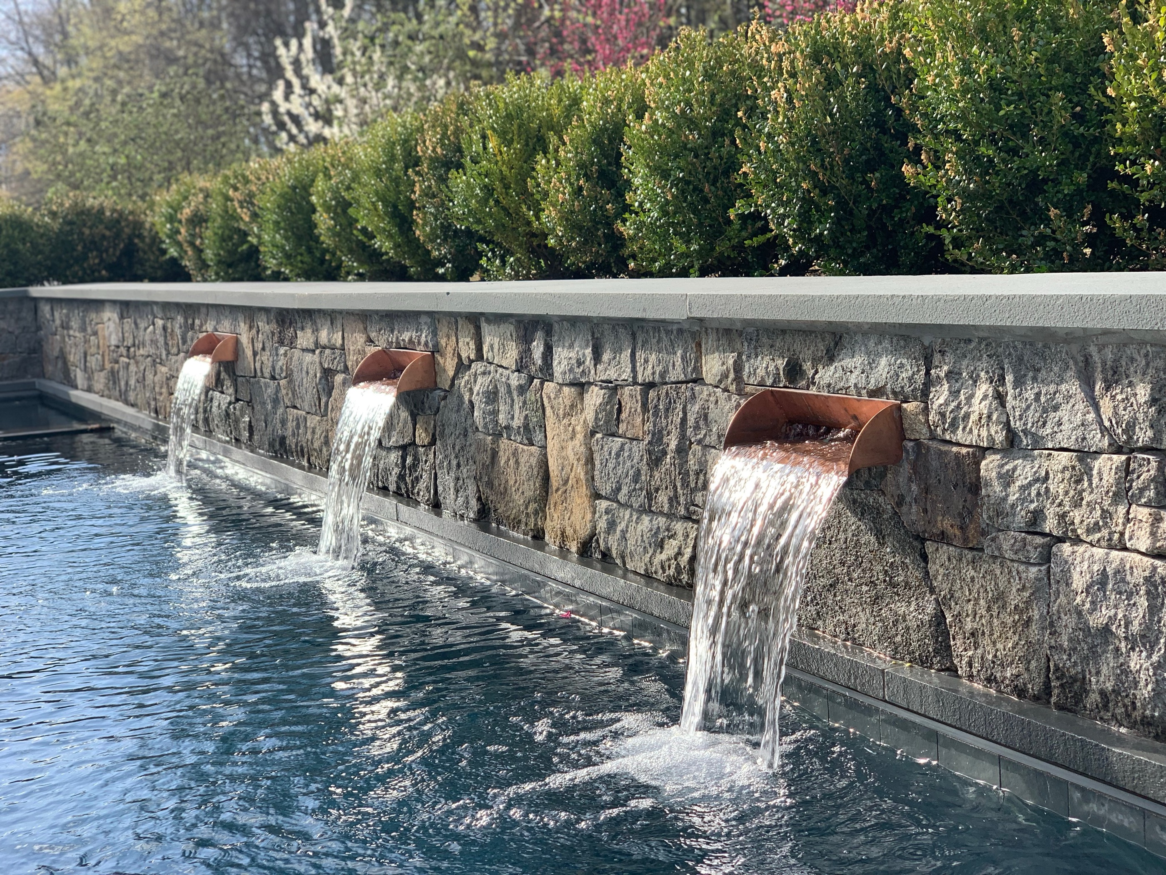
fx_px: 1752
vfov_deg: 28.0
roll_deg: +2.5
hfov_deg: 36.8
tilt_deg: -5.3
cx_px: 583
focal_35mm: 52
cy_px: 438
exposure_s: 1/340
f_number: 2.4
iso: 16
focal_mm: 6
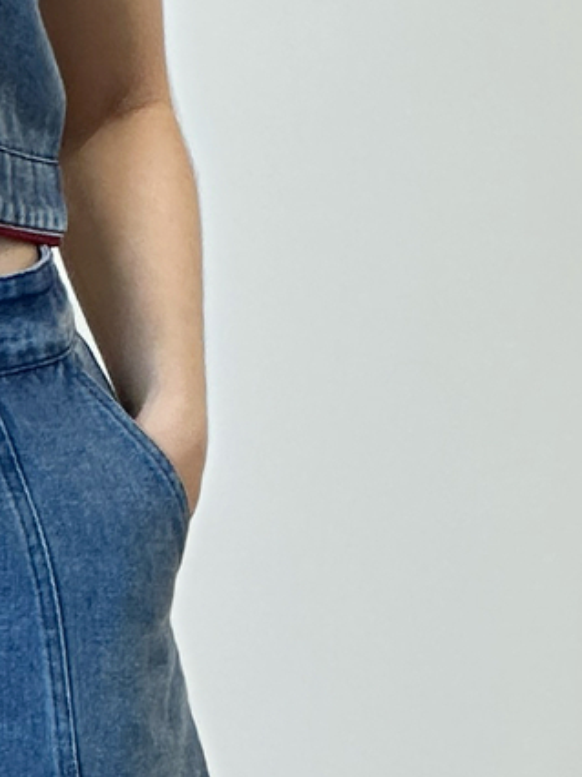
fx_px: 9739
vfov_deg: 4.6
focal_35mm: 434
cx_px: -297
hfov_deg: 3.4
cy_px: 534
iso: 125
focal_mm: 9
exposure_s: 1/99
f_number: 2.8
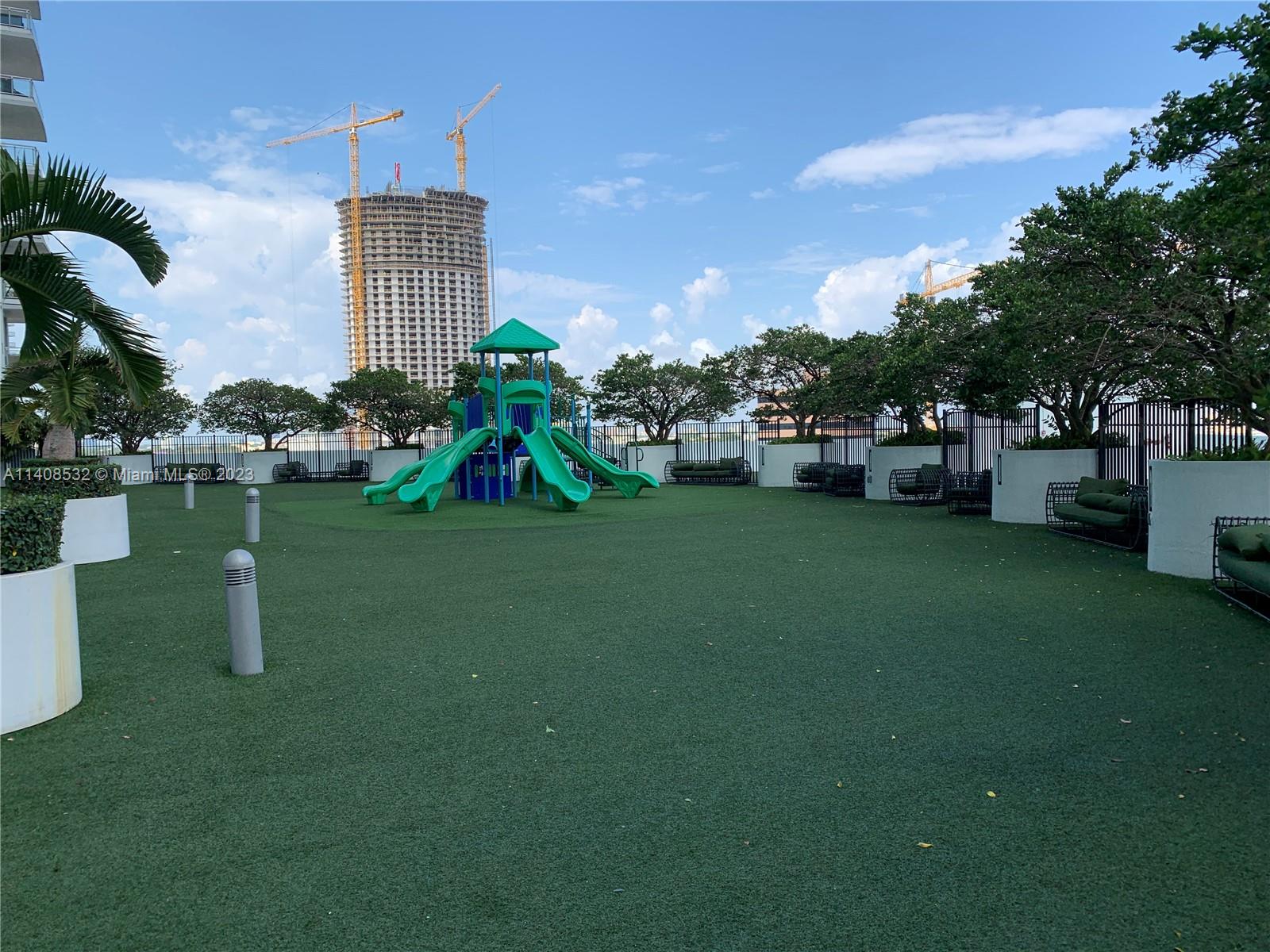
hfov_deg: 67.3
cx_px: 635
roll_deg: +0.6
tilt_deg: -5.0
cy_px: 476
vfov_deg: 53.1
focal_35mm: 26
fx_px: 954
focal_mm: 4.25
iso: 25
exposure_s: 1/1689
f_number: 1.8
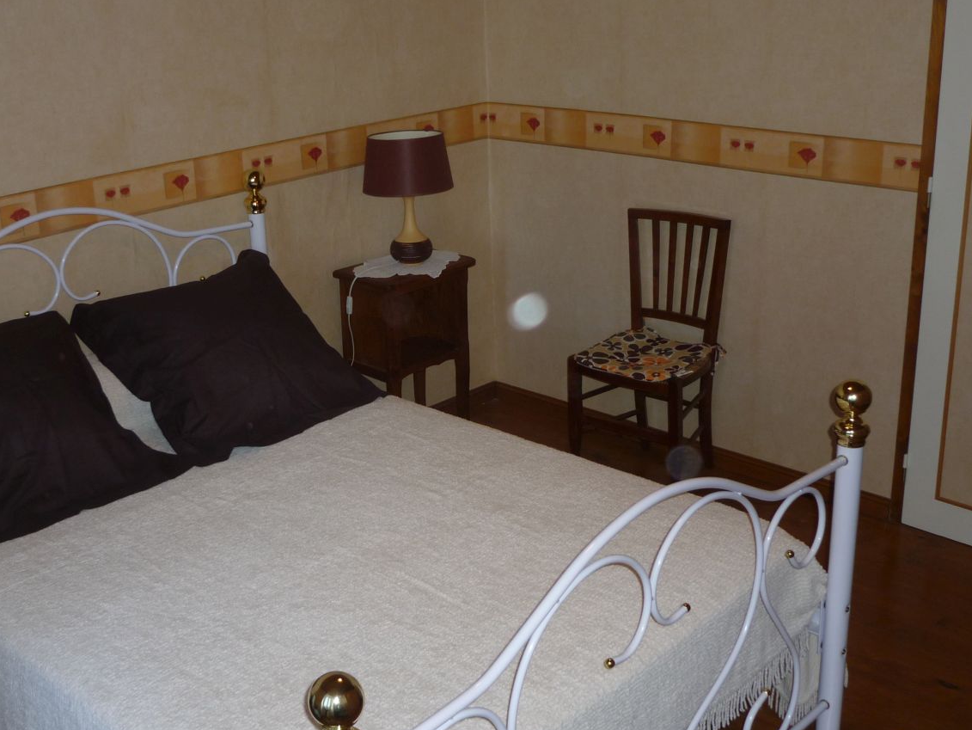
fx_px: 1180
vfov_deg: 34.4
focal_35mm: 42
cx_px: 382
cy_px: 349
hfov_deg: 44.5
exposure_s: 1/30
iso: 100
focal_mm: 5.5
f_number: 2.8
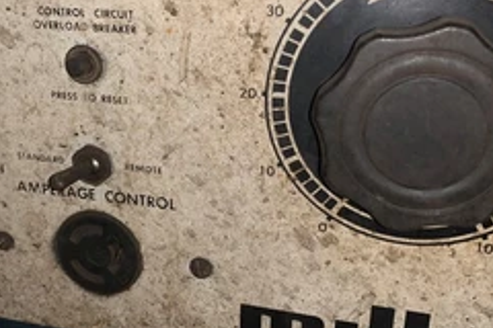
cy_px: 156
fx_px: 616
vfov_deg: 29.9
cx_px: 179
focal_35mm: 45
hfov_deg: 43.2
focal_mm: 4.25
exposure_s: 1/48
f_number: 1.8
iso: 25
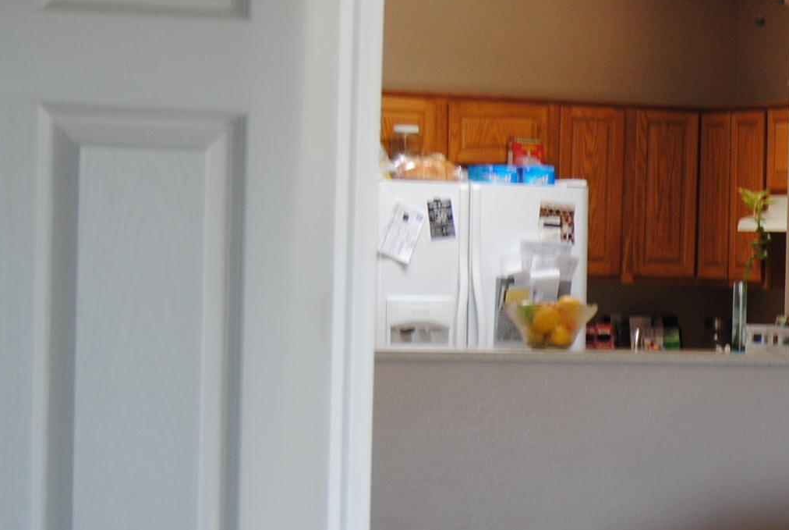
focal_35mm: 146
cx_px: 935
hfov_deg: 13.7
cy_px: 426
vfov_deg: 9.4
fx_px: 3206
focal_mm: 34
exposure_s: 1/30
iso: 250
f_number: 4.5
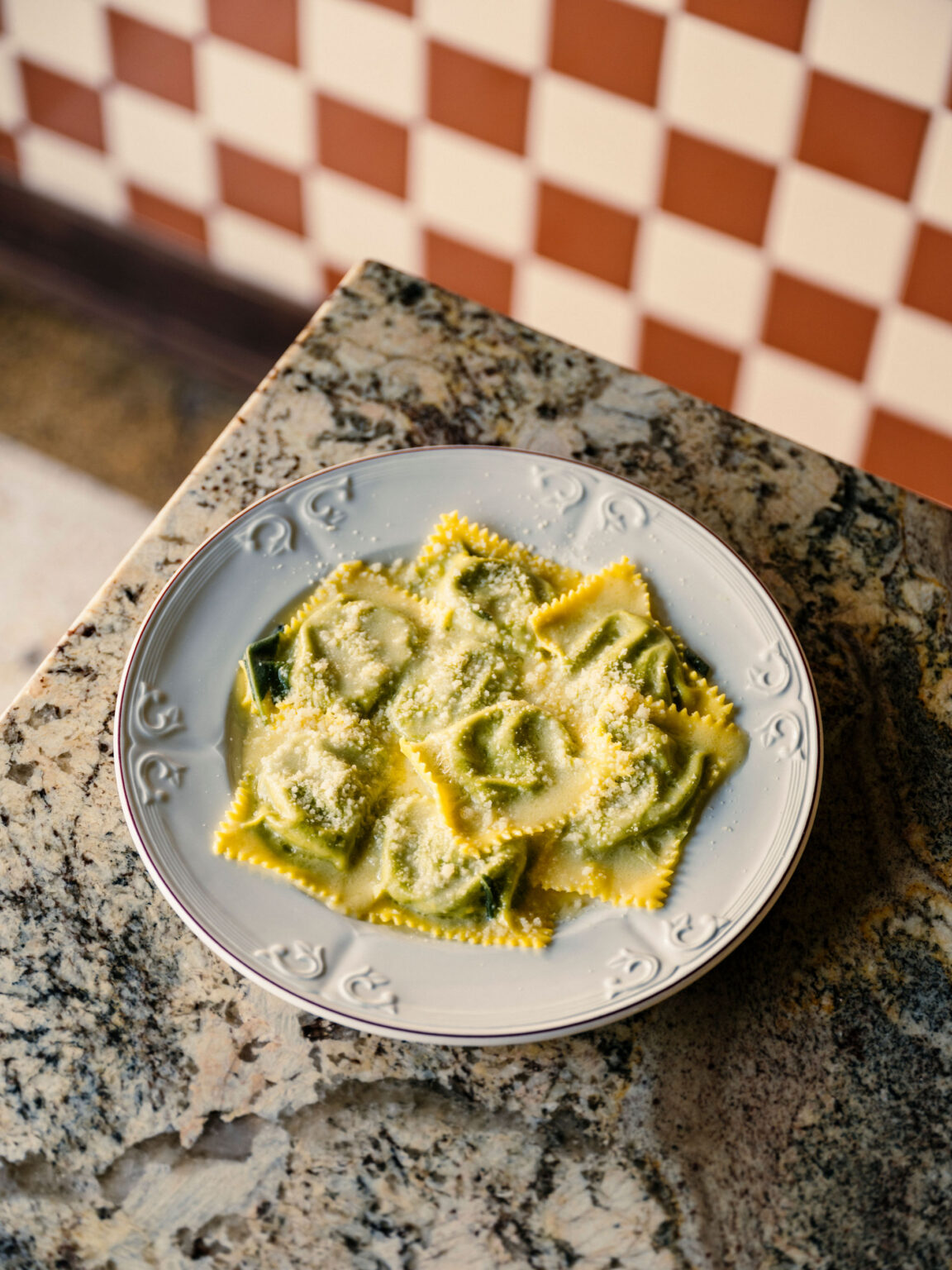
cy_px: 635
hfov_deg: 19.4
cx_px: 476
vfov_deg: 25.7
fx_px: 2787
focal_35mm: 76
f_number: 4
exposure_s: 1/60
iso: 400
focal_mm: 96
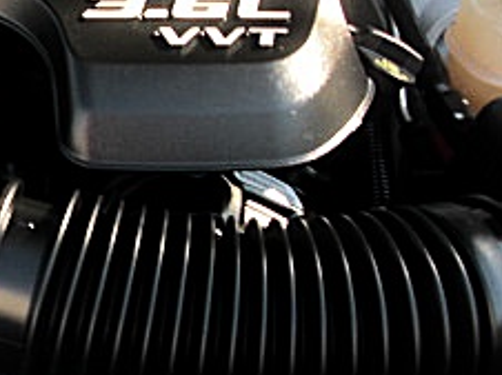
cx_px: -124
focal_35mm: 102
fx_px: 1478
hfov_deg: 18.2
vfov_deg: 14.5
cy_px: 195
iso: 50
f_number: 2.8
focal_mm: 6.3
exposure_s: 1/60
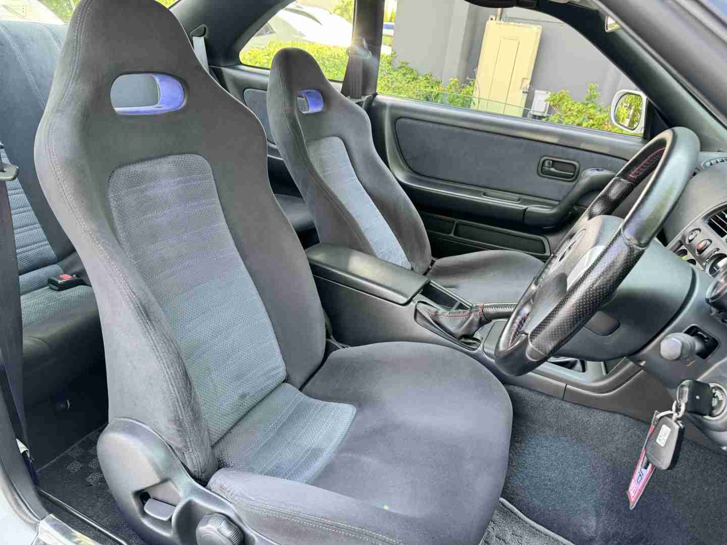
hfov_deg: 71.6
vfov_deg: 56.8
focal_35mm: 24
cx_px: 364
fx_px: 504
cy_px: 272
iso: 160
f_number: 1.78
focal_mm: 6.76
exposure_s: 1/121
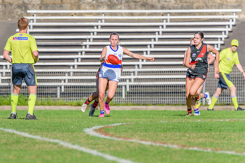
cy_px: 102
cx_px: 91
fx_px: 5152
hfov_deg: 2.7
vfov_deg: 1.8
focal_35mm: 757
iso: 640
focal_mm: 600
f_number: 8
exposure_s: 1/1600
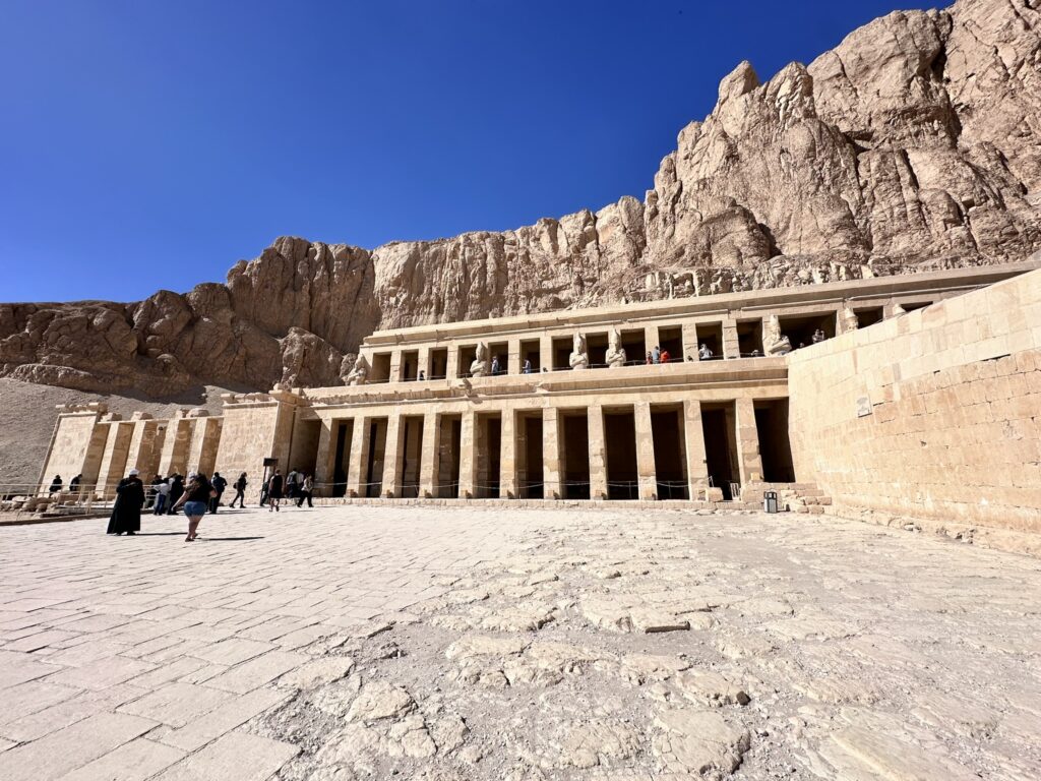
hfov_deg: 102.1
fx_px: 421
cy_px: 390
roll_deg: -1.3
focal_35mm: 14
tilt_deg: +10.8
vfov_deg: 85.7
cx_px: 520
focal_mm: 2.22
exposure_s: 1/3610
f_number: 2.2
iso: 50
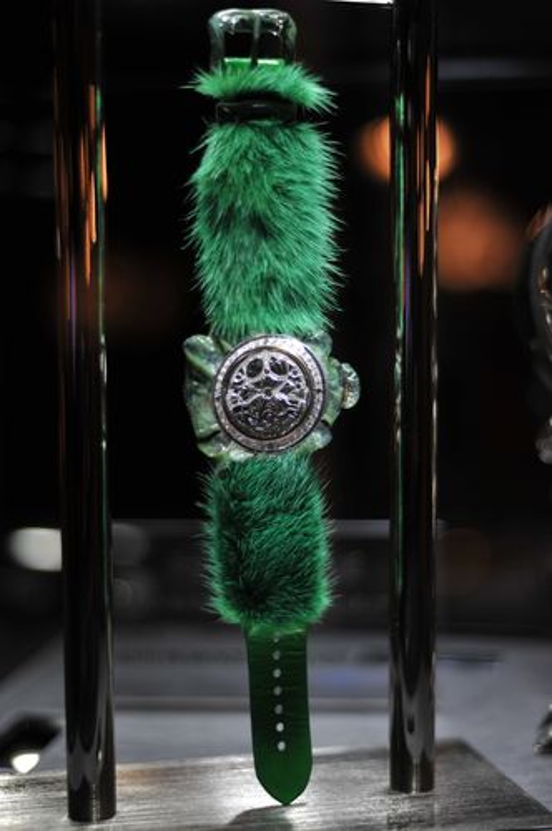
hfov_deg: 26.9
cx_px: 276
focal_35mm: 50
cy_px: 416
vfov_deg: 39.6
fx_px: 1153
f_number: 1.8
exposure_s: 1/80
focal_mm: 50
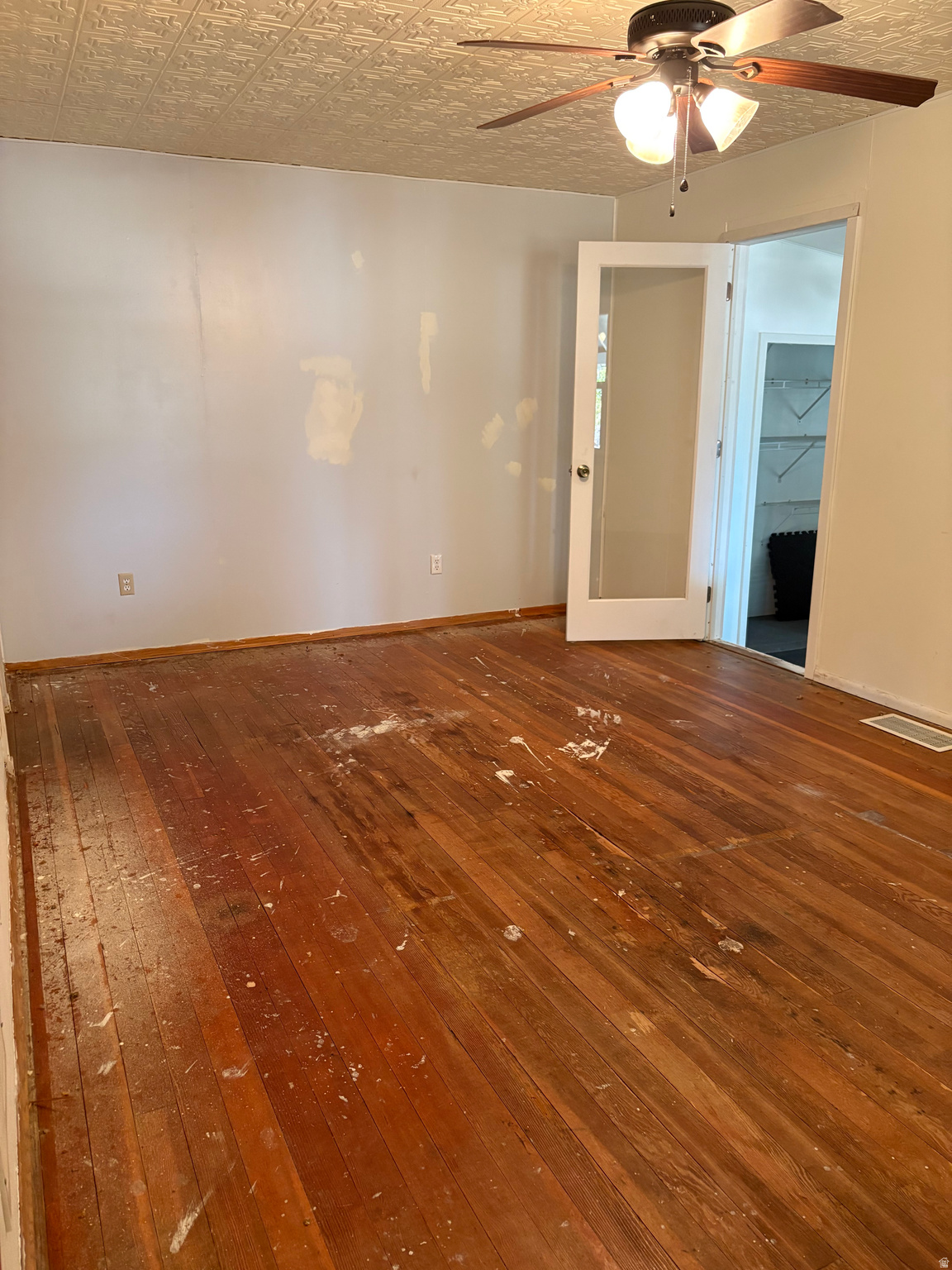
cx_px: 476
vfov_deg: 67.3
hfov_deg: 53.1
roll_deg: -0.1
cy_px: 635
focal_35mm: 26
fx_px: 953
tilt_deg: -13.5
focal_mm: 5.96
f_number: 1.6
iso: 320
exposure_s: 1/60
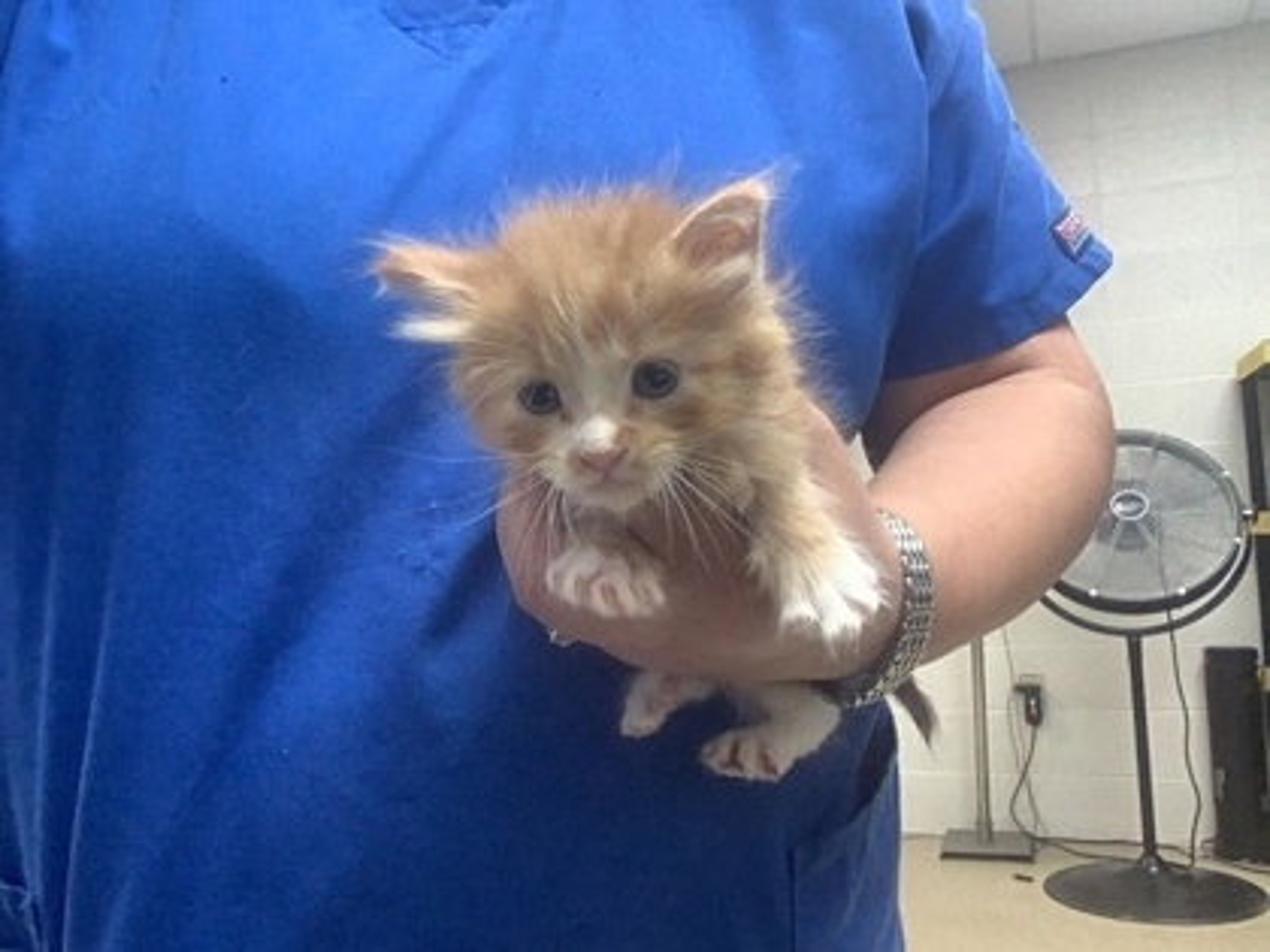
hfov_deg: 58.4
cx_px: 635
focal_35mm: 31
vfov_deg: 45.4
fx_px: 1137
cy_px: 476
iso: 320
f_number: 2.4
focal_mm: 2.15
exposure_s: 1/60
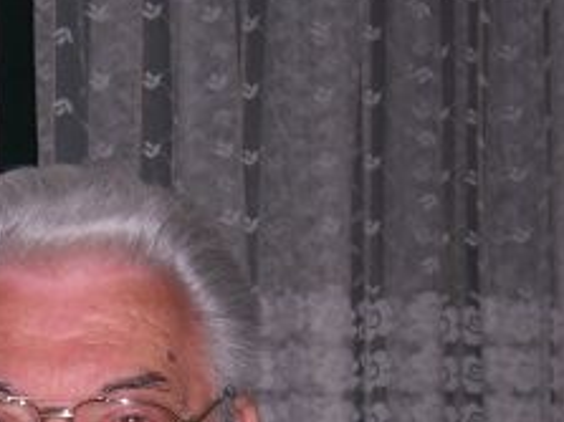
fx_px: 2801
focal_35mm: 172
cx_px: -53
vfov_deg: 8.5
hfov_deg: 11.3
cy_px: 508
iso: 80
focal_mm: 10
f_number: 4
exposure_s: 1/90
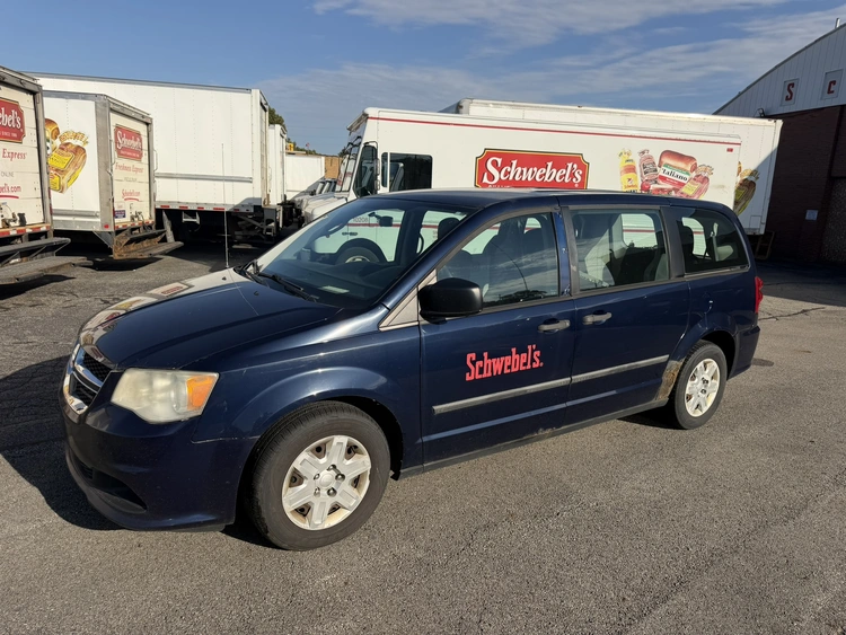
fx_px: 587
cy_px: 318
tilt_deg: -11.8
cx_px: 423
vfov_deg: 56.8
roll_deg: -4.0
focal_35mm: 24
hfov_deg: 71.6
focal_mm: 6.76
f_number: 1.78
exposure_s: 1/5319
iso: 80
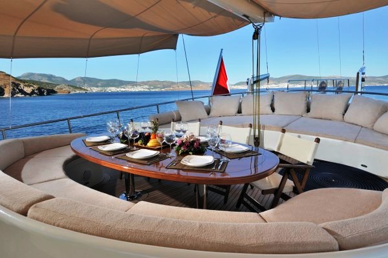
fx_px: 226
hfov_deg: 81.3
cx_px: 194
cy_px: 129
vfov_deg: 59.3
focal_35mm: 21
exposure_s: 1/200
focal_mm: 14
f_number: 11
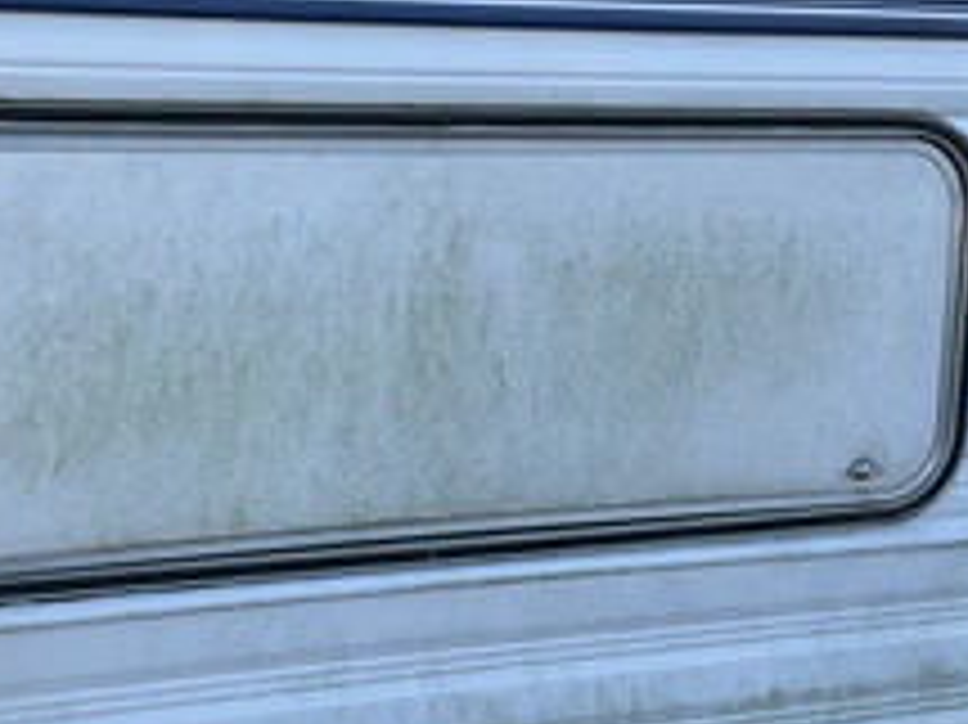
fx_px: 1509
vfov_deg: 27.0
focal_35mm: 54
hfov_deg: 35.5
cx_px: 414
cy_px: 306
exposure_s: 1/574
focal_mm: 3
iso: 25
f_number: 1.8
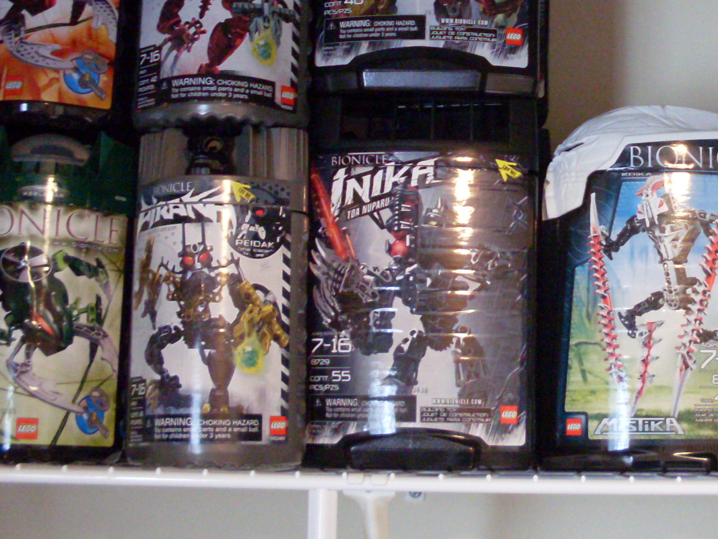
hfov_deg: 26.2
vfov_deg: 20.0
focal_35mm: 73
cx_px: 579
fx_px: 1514
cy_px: 110
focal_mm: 6.3
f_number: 2.8
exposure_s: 1/10
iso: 200
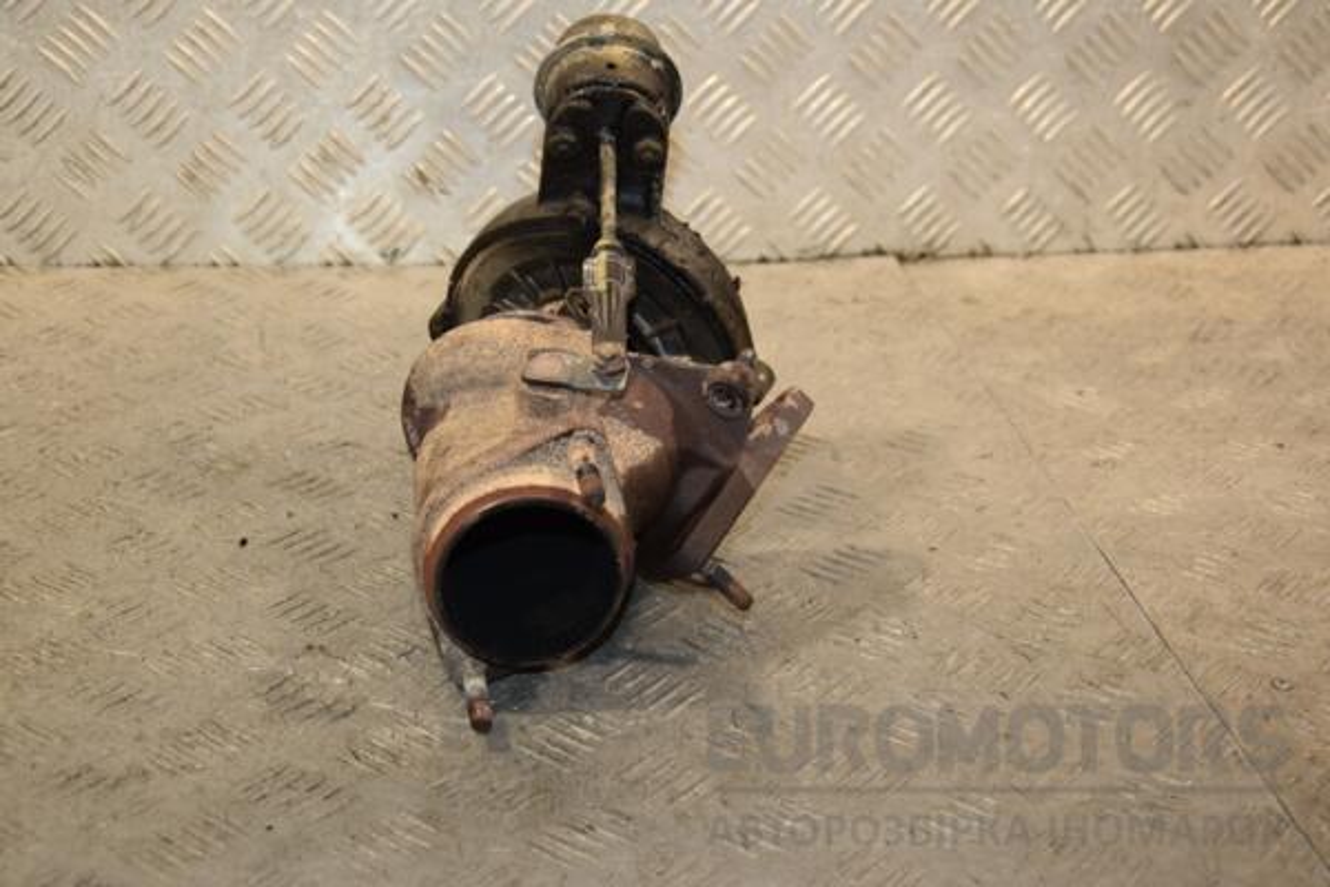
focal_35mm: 60
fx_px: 2216
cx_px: 665
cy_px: 444
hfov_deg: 33.4
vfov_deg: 22.6
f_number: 5.6
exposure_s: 1/200
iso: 800
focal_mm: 40
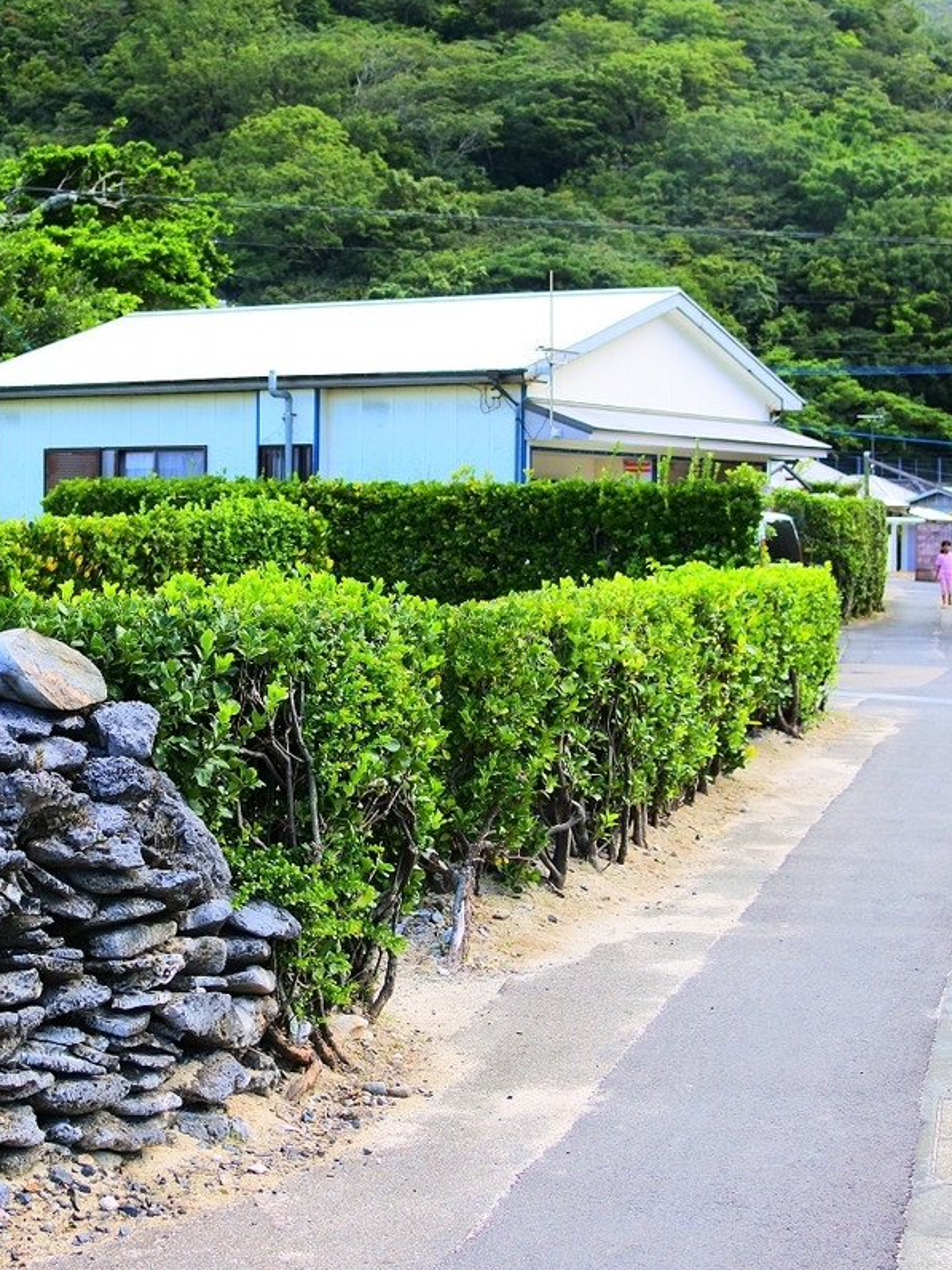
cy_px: 635
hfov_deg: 20.6
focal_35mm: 71
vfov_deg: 27.4
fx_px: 2603
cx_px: 279
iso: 200
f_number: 2.5
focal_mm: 18.5
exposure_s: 1/800
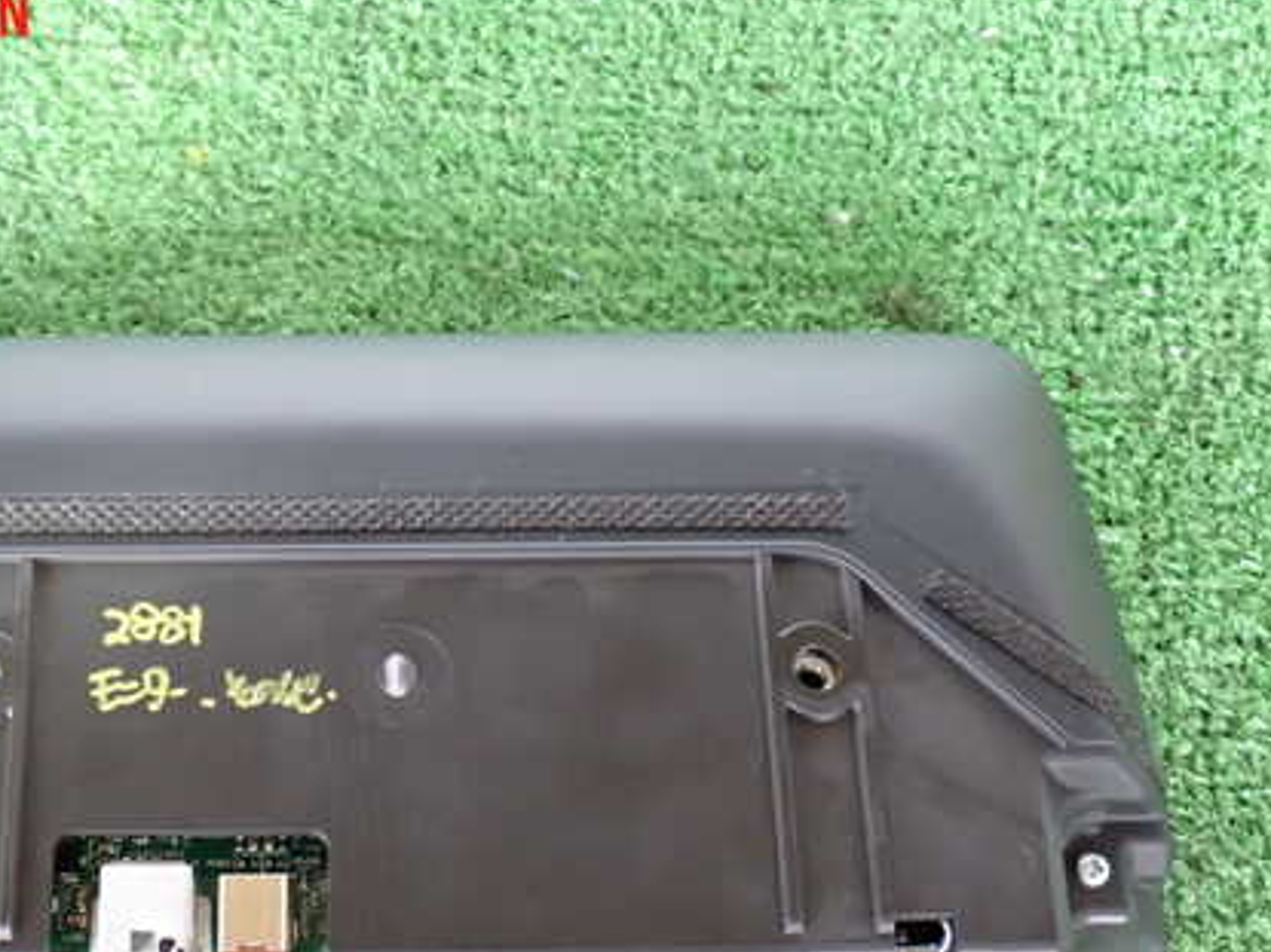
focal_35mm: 55
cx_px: 392
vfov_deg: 26.3
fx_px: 2019
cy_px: 667
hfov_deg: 34.5
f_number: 2.7
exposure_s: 1/25
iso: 800
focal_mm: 6.83
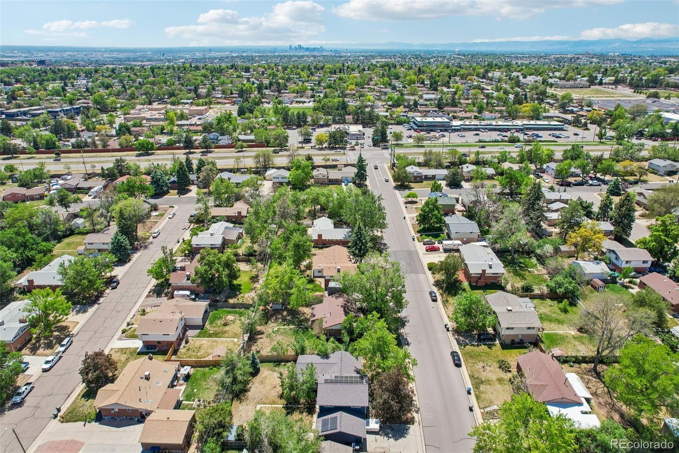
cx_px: 340
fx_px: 415
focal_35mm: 22
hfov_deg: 78.6
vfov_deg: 57.2
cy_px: 226
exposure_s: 1/350
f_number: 2.8
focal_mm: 8.4
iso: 140
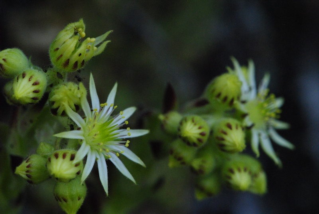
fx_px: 1131
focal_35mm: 128
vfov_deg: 10.8
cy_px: 107
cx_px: 160
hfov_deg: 16.0
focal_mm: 85
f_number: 8
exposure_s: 1/250
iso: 1600
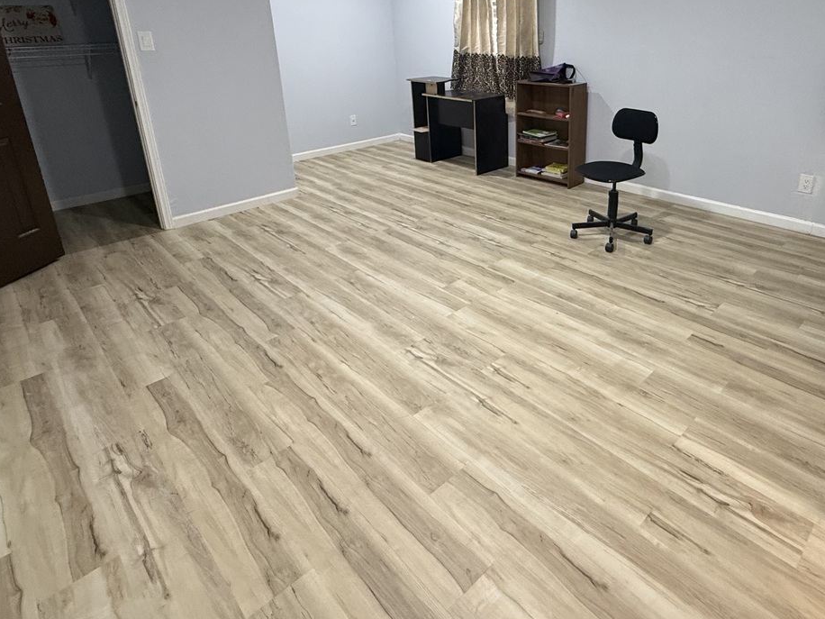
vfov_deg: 59.2
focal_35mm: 22
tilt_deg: -17.6
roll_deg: +0.8
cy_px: 190
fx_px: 524
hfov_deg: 75.5
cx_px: 495
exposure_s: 1/60
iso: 320
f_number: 2.2
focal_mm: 2.22
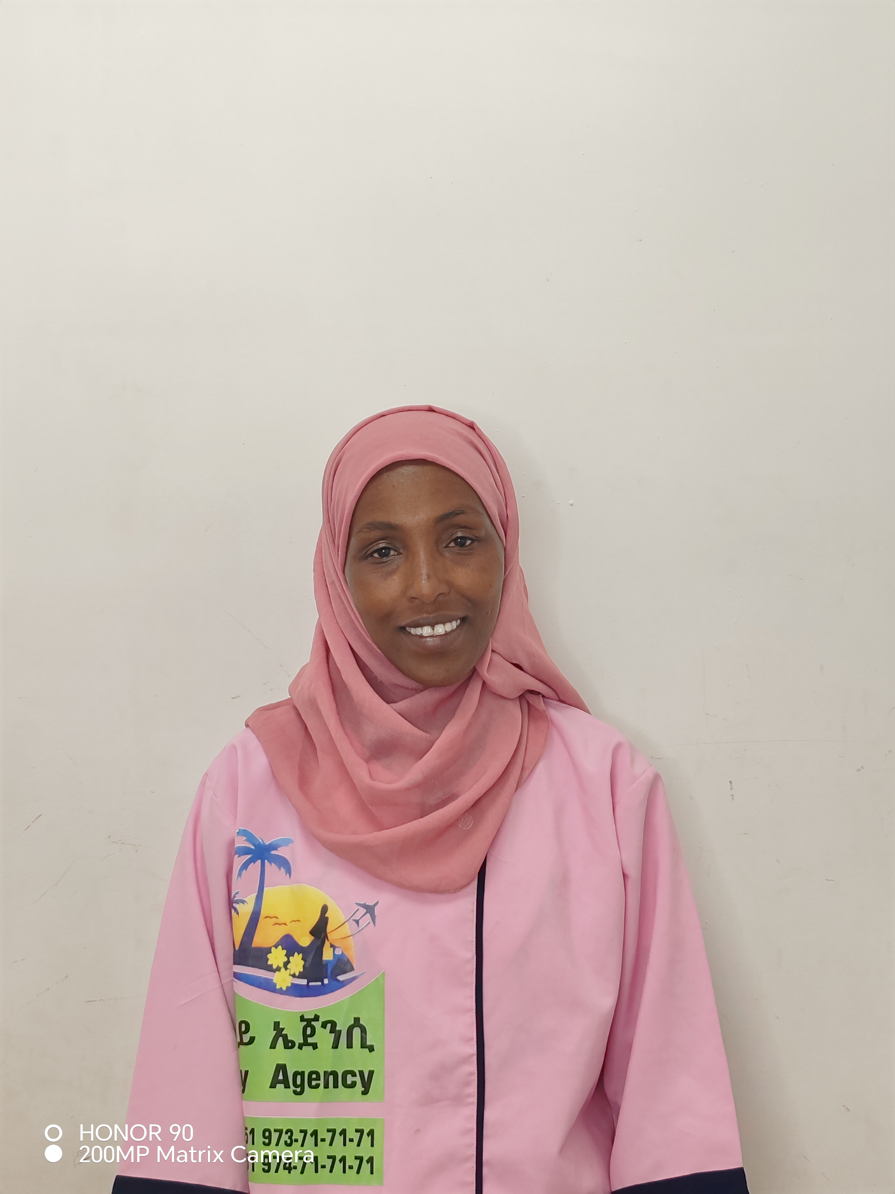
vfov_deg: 35.5
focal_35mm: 54
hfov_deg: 27.0
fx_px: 1862
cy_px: 597
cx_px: 448
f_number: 1.9
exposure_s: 1/100
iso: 250
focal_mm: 6.12
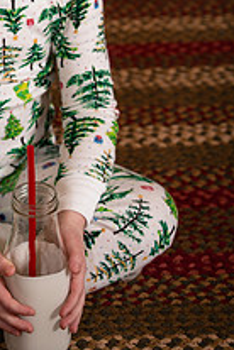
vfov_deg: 13.3
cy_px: 0
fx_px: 1482
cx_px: -3
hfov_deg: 9.0
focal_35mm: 152
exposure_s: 1/250
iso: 200
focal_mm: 70
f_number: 4
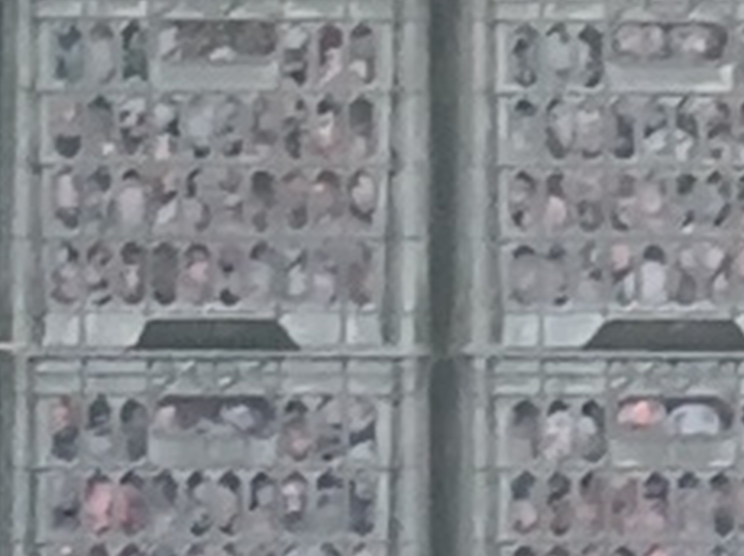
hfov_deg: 5.1
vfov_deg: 3.8
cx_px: 689
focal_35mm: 390
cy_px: -272
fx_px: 8374
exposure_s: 1/50
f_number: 1.8
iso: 321
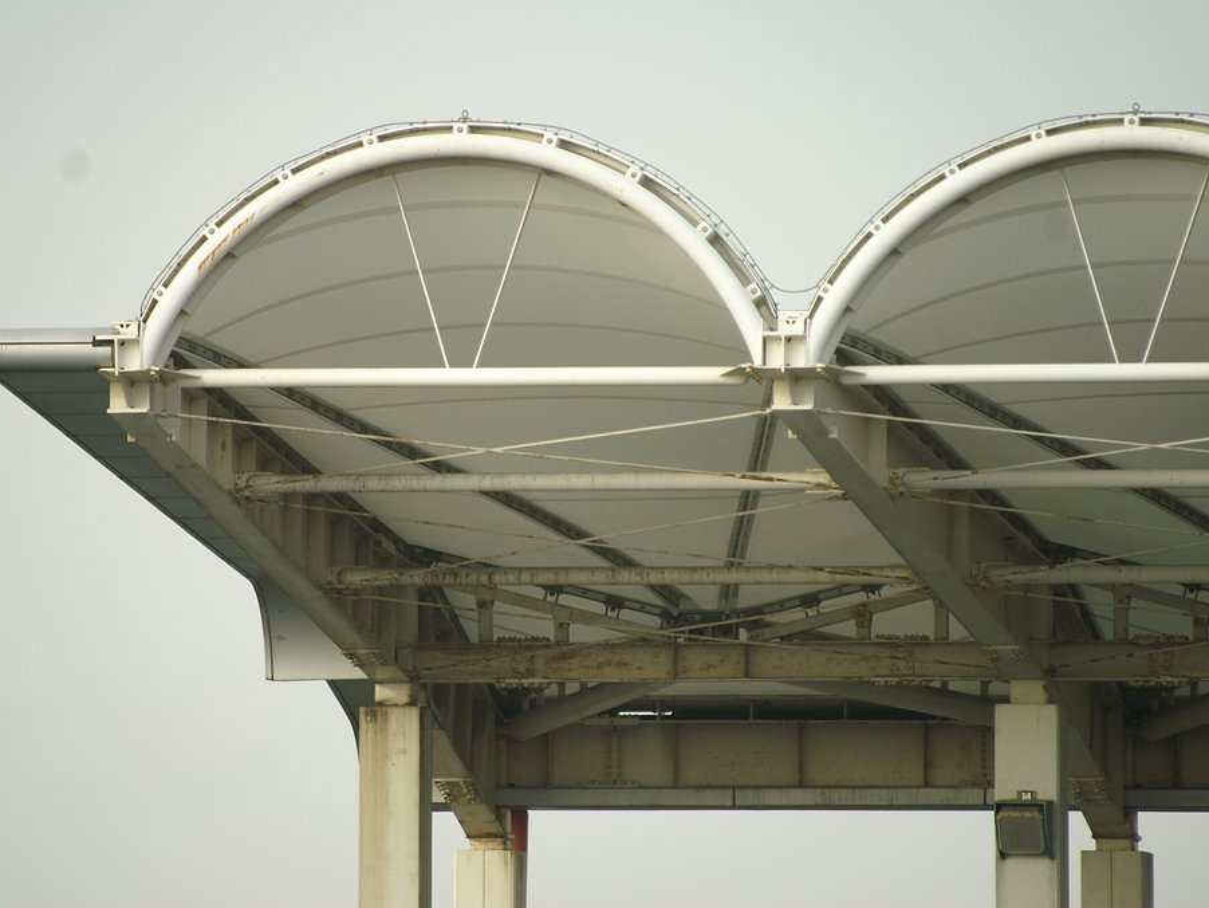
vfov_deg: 1.8
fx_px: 28542
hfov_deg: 2.4
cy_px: 454
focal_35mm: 817
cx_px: 525
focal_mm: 500
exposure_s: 1/500
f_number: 6.3
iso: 320
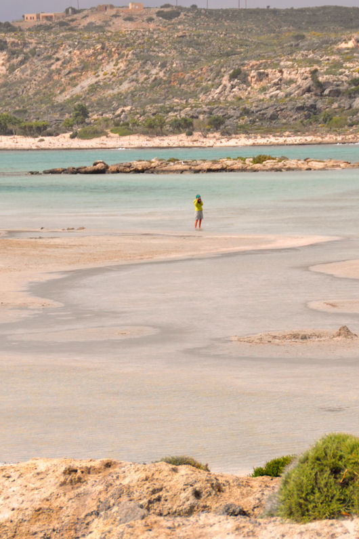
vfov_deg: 11.4
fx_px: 2707
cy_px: 270
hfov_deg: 7.6
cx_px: 211
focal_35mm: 181
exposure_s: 1/1000
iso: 200
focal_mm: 80
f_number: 8
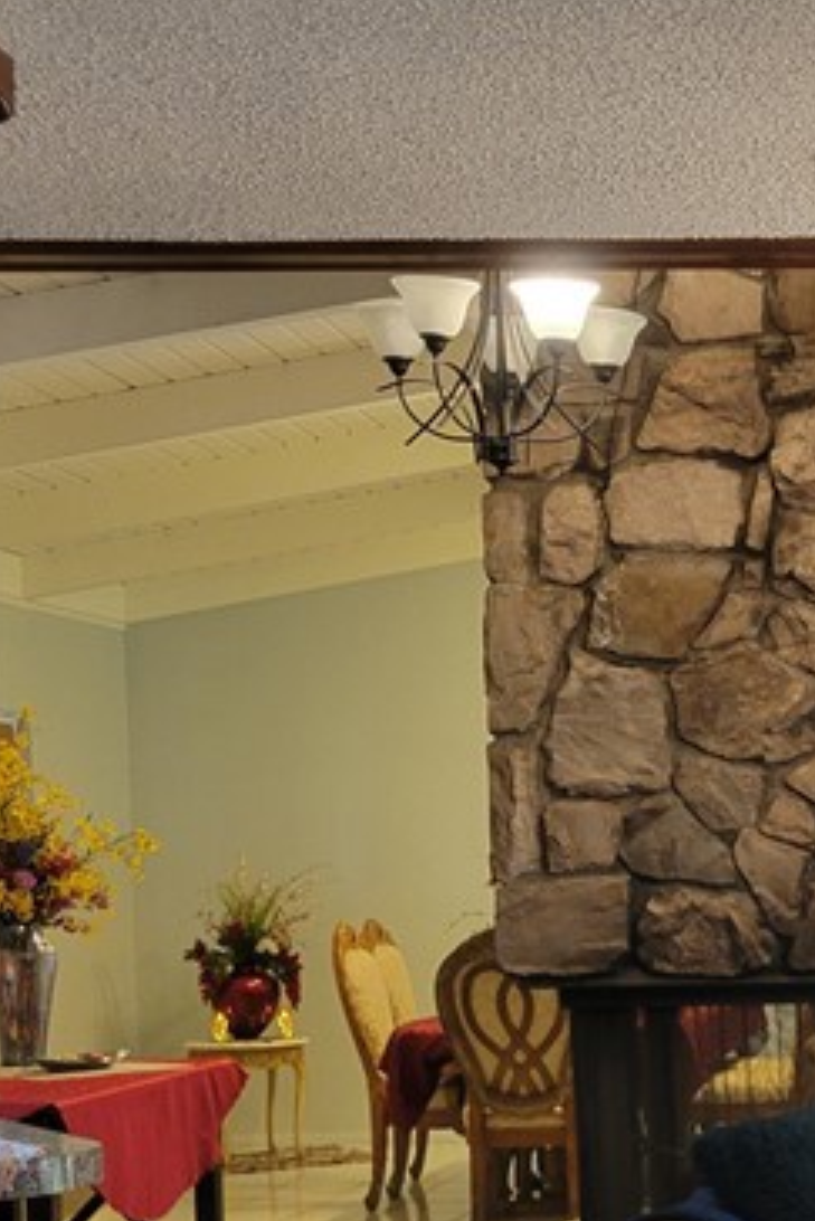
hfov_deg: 16.8
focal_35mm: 76
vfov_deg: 26.2
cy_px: 973
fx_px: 2578
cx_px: 1110
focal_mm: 5.4
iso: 200
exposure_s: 1/40
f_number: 1.8
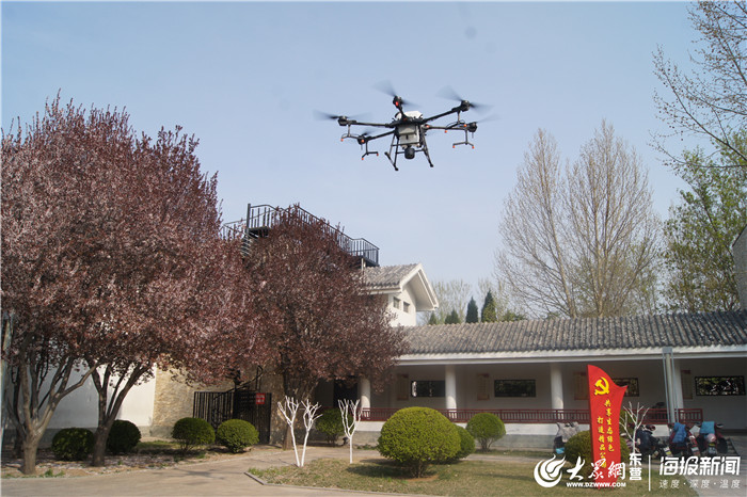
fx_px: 560
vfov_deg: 47.9
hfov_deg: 67.4
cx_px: 374
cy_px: 248
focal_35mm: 27
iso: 200
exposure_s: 1/320
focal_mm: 18
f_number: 10
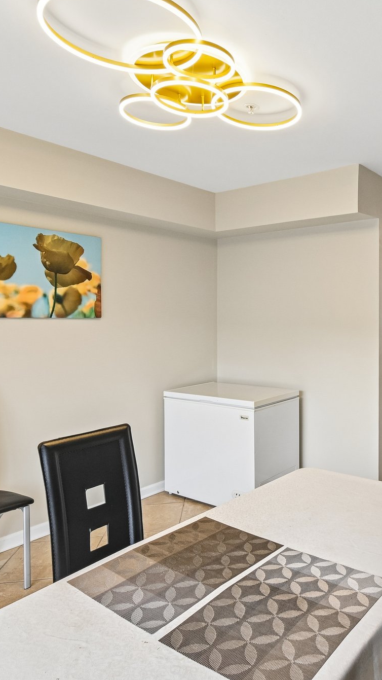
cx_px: 319
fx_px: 432
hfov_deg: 44.7
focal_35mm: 24
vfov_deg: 76.3
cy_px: 339
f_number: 8
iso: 100
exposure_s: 1/15
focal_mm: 10
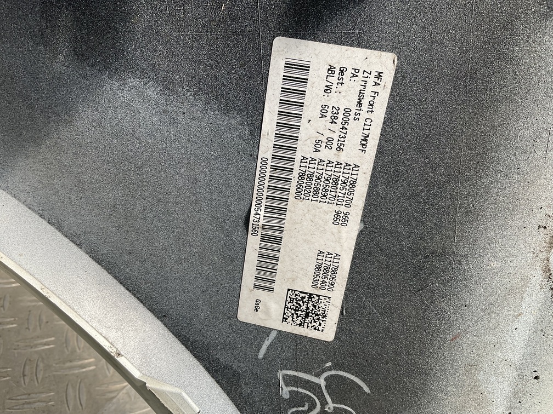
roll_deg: -14.6
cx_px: 276
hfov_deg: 61.7
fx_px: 463
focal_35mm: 29
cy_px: 207
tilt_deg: -21.7
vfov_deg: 48.2
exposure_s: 1/151
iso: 16
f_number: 1.8
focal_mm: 3
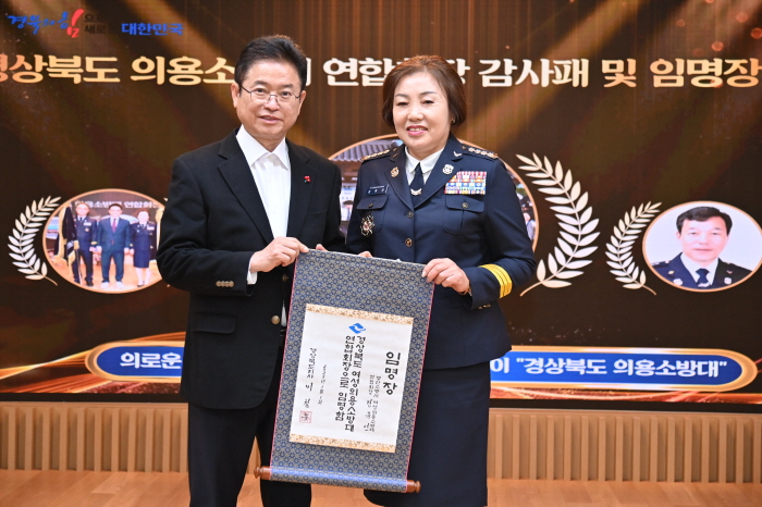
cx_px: 381
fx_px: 1312
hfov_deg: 32.4
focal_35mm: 62
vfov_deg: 21.9
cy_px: 254
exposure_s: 1/200
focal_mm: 62
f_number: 4
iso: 2500
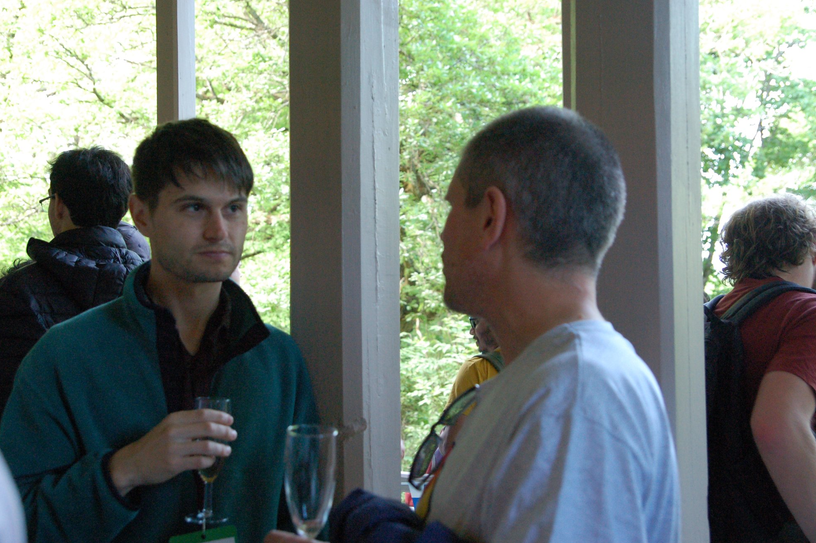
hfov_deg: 41.5
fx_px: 1076
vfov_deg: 28.3
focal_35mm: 48
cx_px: 409
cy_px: 271
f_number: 4.5
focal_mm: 31
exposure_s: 1/125
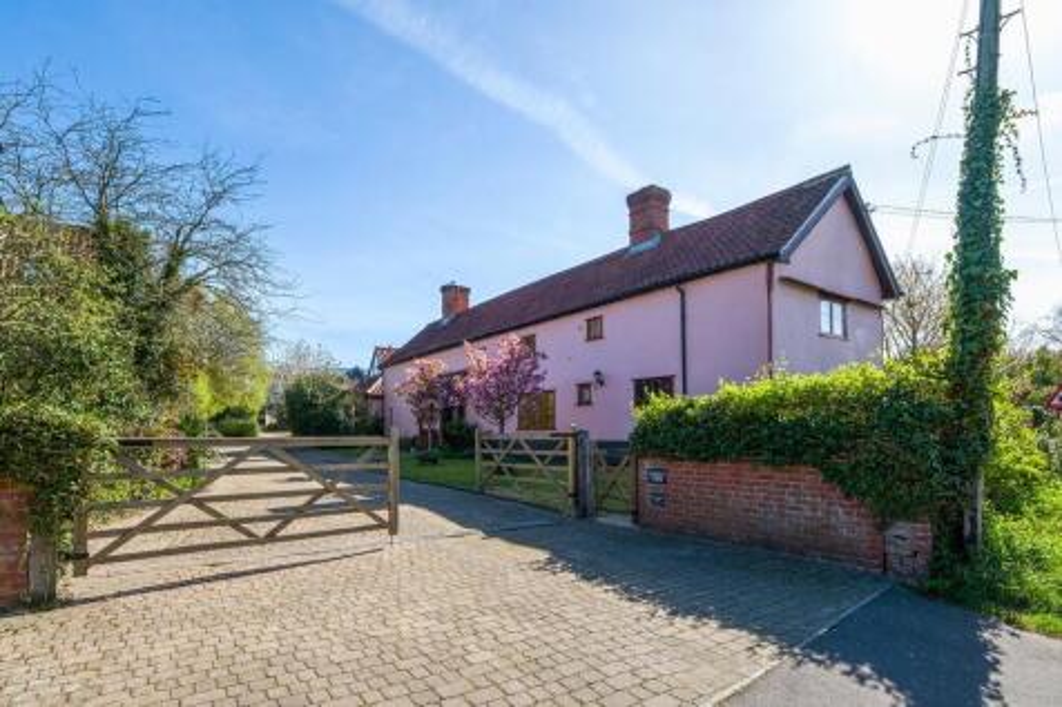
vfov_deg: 73.7
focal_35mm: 16
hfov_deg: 96.8
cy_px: 354
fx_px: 472
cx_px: 531
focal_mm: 10.8
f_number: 9
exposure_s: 1/160
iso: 160
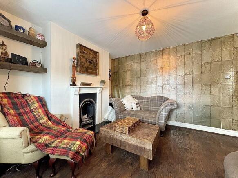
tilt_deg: +0.2
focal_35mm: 14
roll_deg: -0.2
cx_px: 119
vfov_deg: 85.7
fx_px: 96
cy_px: 89
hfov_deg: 102.1
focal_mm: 2.22
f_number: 2.2
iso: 320
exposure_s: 1/60
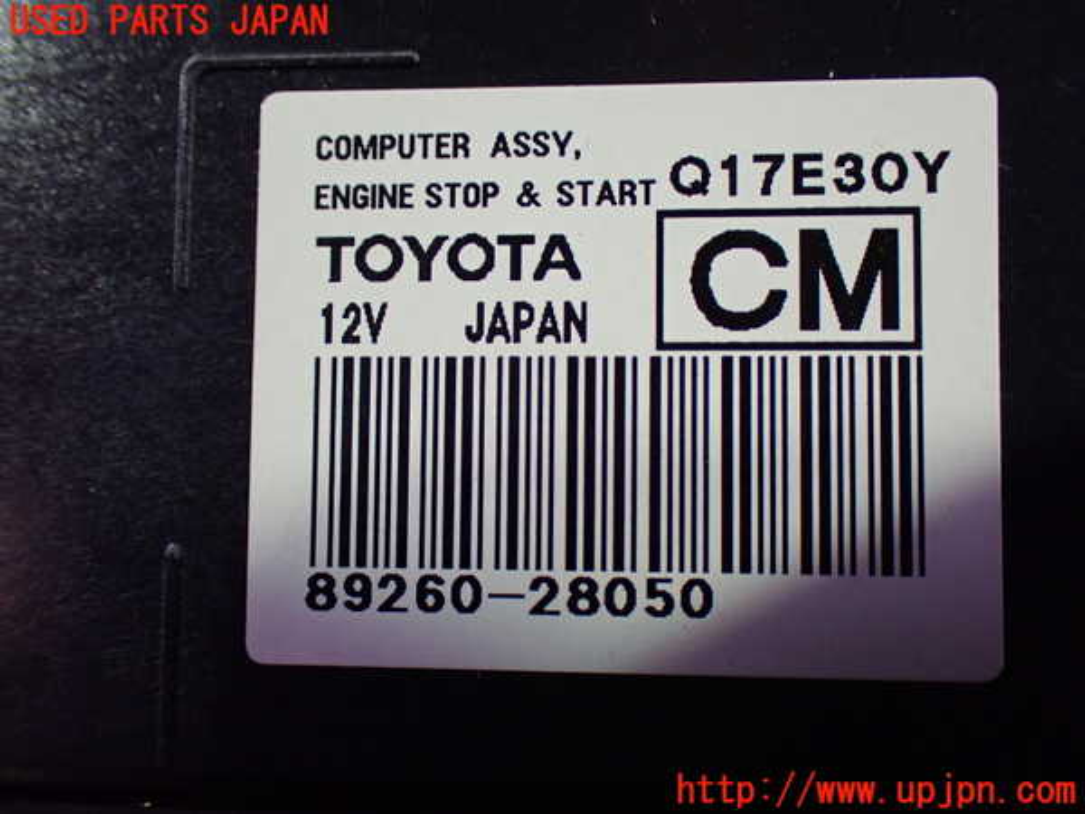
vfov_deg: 35.1
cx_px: 542
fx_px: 1285
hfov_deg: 45.8
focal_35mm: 41
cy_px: 407
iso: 800
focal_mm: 7.31
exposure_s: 1/80
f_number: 2.8
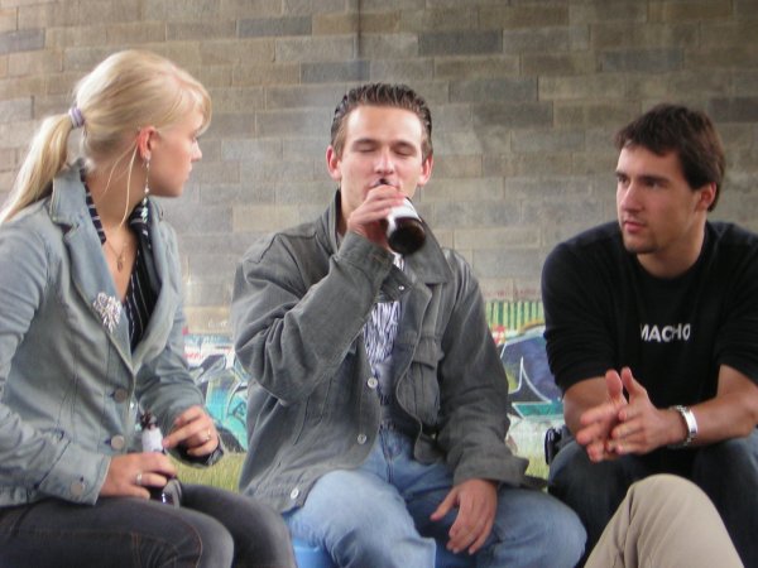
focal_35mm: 108
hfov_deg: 18.2
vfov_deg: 13.7
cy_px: 284
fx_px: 2365
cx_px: 379
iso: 70
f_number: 4.7
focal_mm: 14.1
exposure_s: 1/30
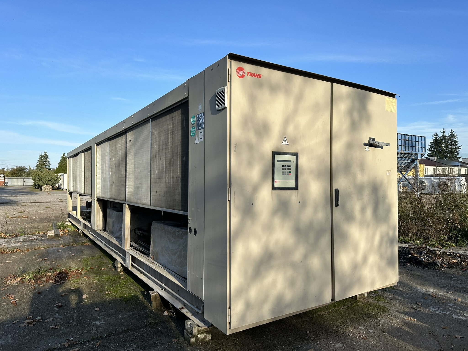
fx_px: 324
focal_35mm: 24
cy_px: 176
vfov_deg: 56.8
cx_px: 234
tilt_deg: +0.3
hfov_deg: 71.6
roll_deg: -0.3
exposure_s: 1/2882
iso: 80
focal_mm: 6.86
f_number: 1.78
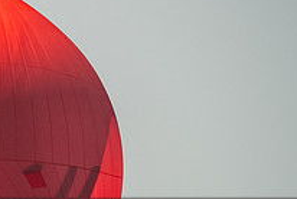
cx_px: -110
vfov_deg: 1.8
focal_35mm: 783
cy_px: 272
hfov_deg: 2.6
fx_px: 6469
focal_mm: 200
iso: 320
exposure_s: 1/1250
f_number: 6.3
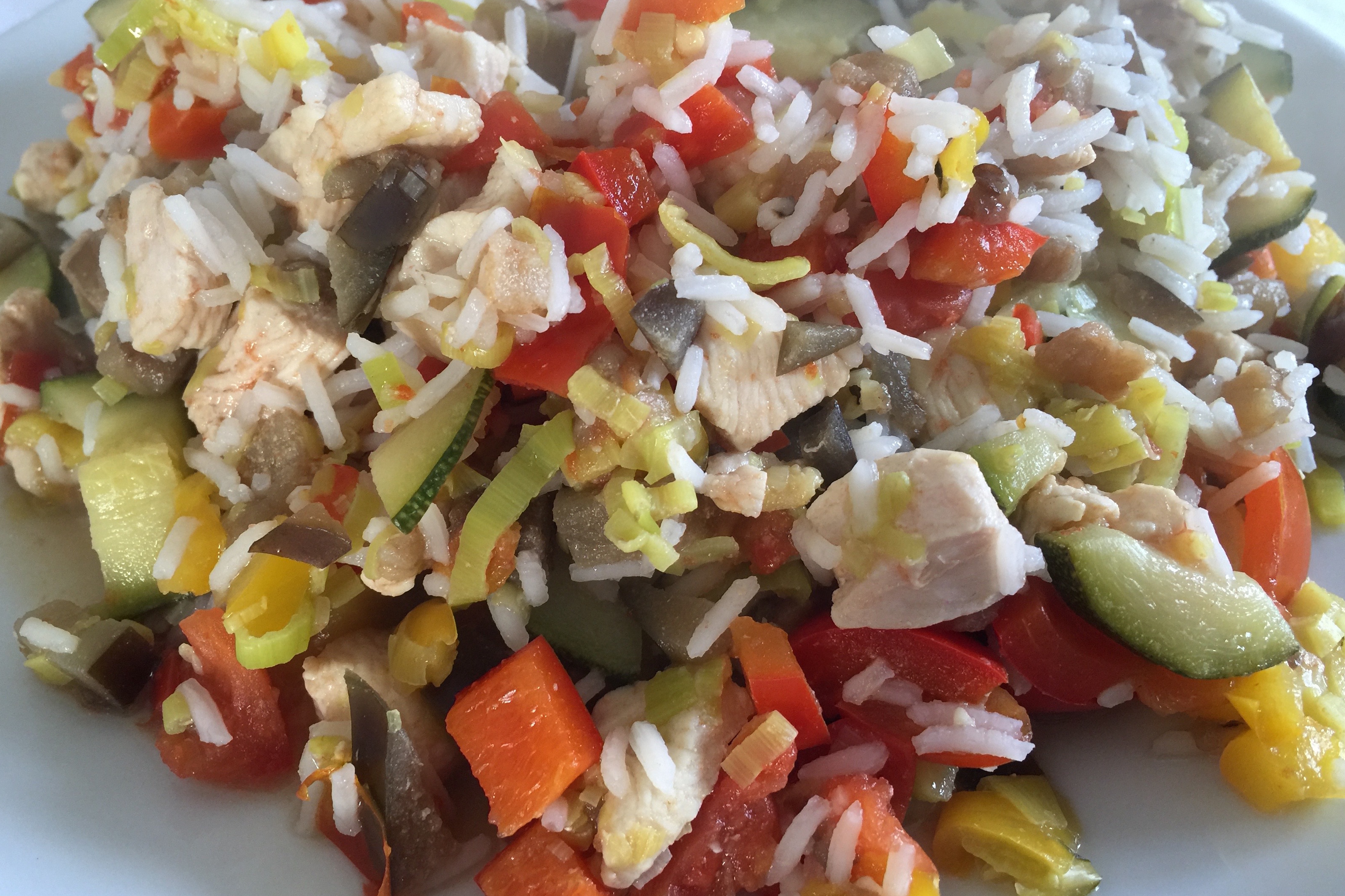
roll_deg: +0.7
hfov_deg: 60.3
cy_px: 418
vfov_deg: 42.3
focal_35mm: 31
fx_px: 1158
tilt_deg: -44.8
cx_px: 656
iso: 64
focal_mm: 4.15
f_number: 2.2
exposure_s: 1/17
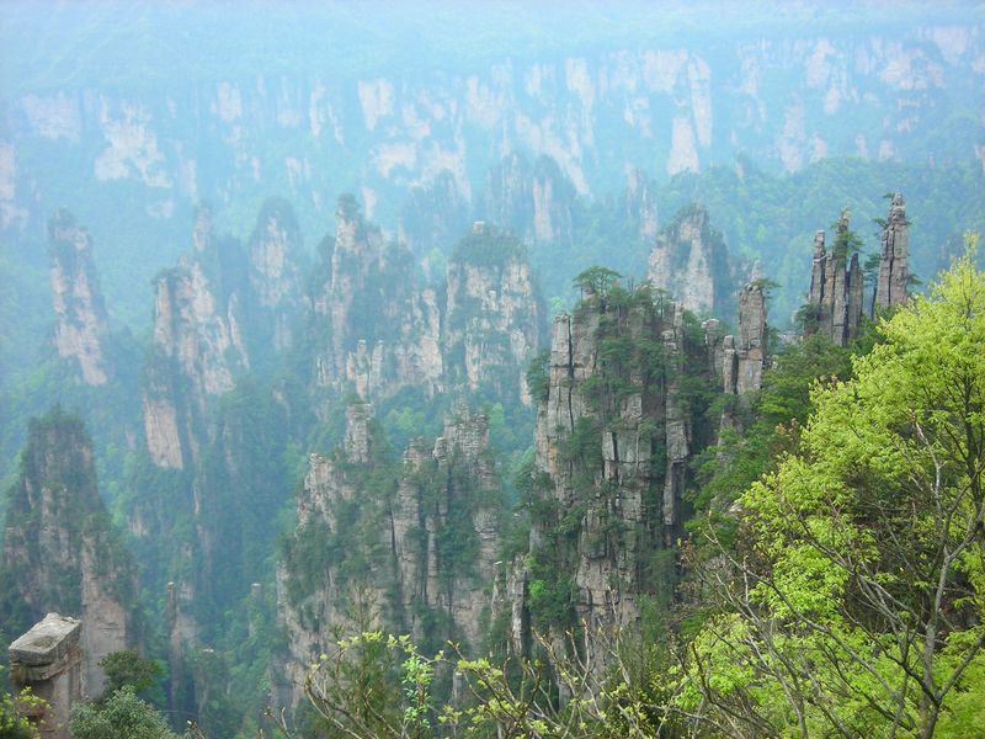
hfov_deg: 29.8
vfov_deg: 22.6
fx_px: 1850
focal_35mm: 65
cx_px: 492
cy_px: 370
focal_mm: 10.8
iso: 50
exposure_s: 1/163
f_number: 3.9
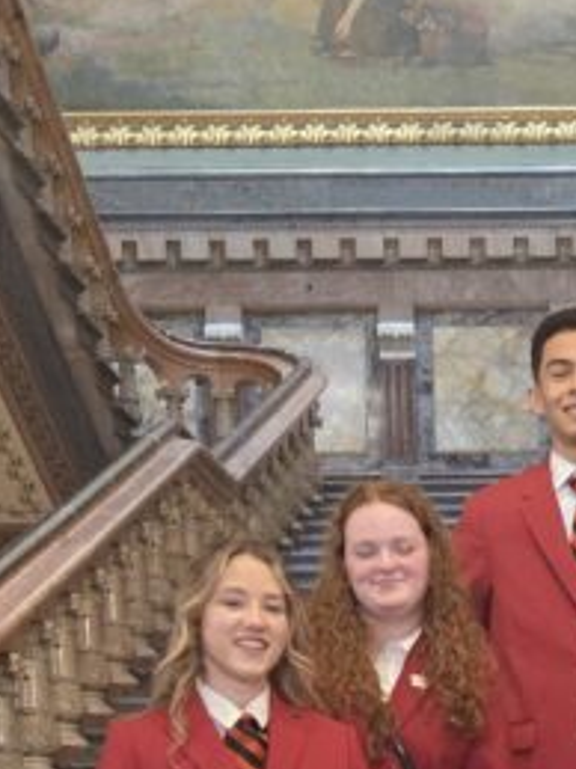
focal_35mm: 91
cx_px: 689
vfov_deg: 19.8
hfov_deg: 15.6
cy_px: 1007
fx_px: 2021
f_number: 1.8
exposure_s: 1/120
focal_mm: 5.4
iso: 1250
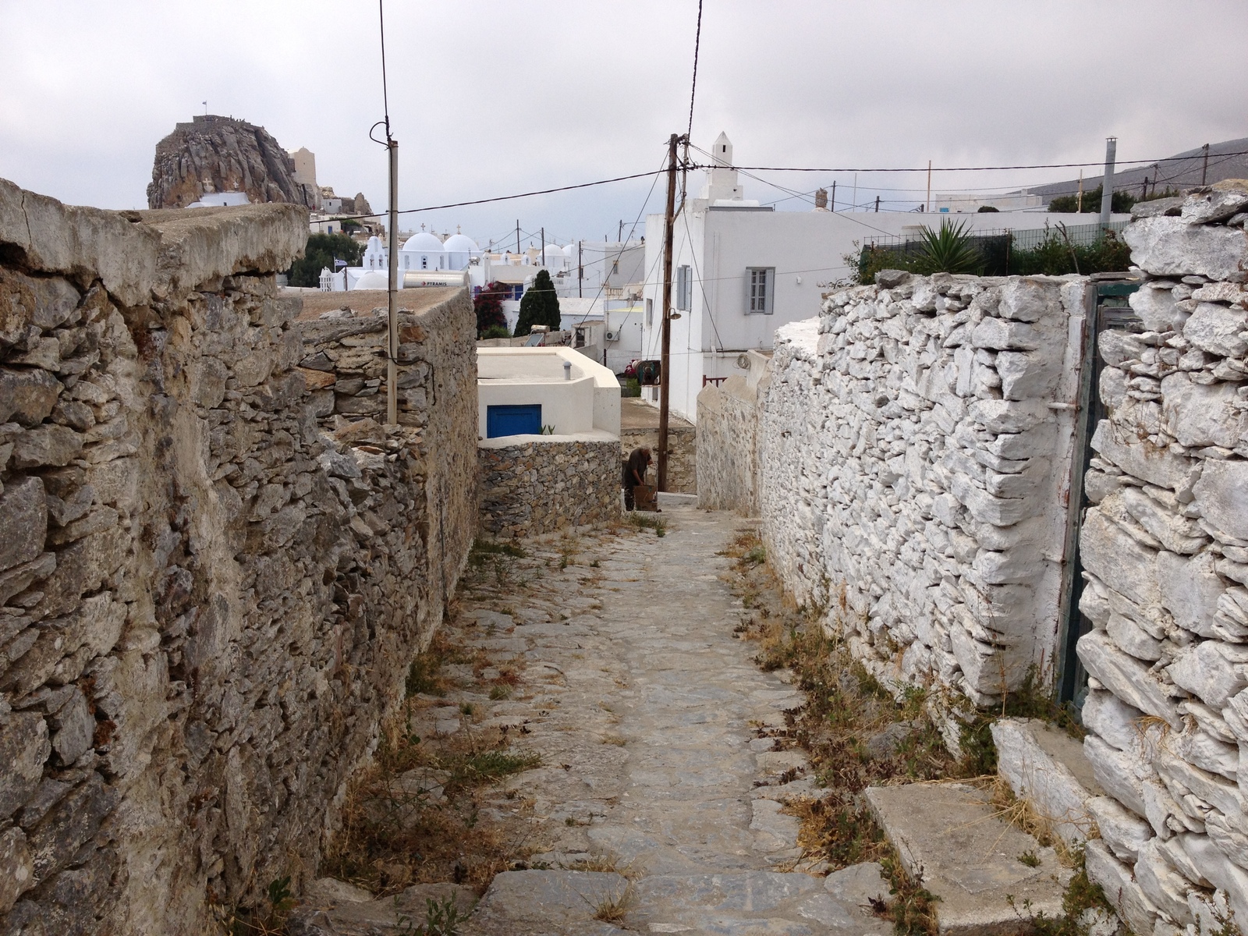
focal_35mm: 35
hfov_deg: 52.6
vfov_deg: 40.7
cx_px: 624
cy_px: 468
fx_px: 1262
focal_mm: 4.28
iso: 50
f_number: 2.4
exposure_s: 1/1972
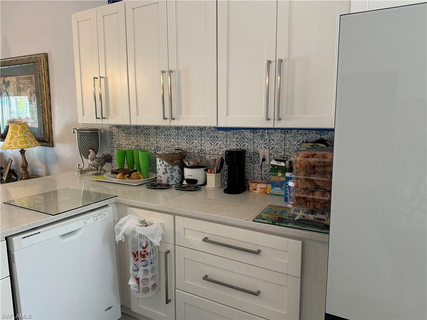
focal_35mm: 24
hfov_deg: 71.6
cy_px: 160
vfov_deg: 56.8
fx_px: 296
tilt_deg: -7.6
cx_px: 214
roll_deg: +0.7
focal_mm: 6.86
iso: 250
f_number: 1.78
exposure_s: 1/60
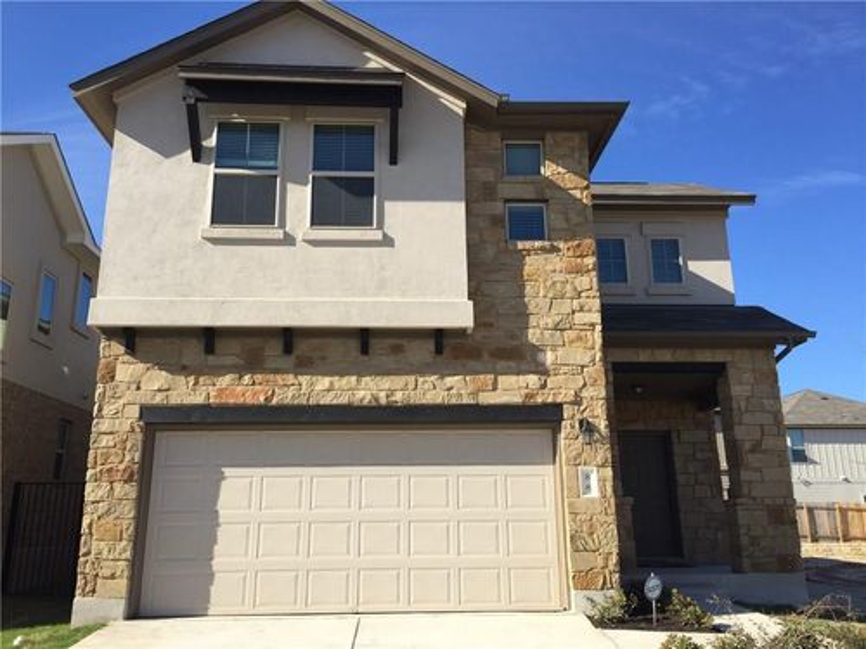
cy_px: 324
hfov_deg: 61.7
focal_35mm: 29
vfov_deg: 48.2
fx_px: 726
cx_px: 433
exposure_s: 1/1721
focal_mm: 4.15
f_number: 2.2
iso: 32
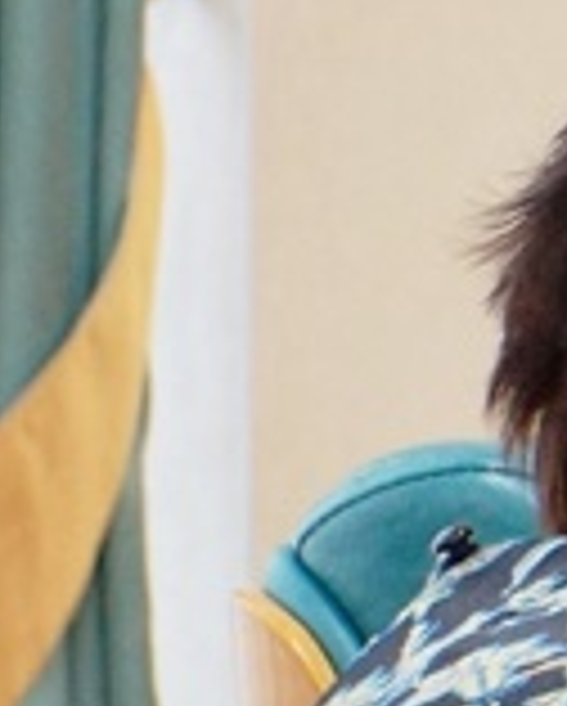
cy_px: 832
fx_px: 30273
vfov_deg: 1.3
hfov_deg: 1.1
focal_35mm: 1446
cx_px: 1719
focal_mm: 158
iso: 3200
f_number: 6.3
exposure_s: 1/160
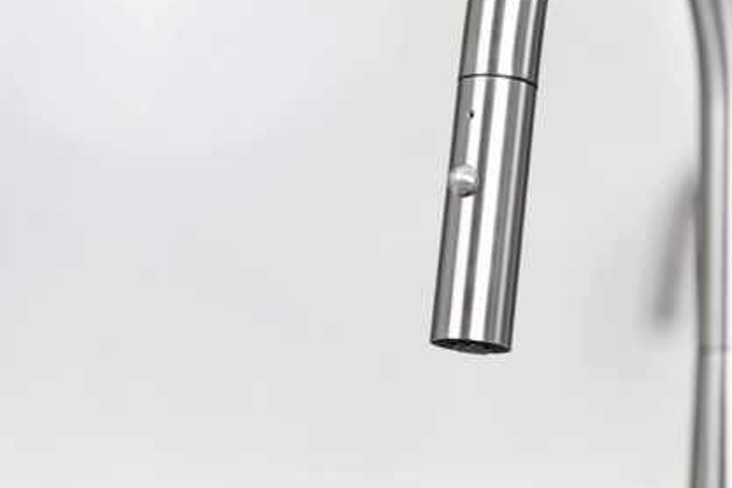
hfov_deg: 18.9
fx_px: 2196
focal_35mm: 108
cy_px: 226
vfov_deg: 12.7
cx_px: 470
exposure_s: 1/160
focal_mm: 75
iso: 160
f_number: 2.8
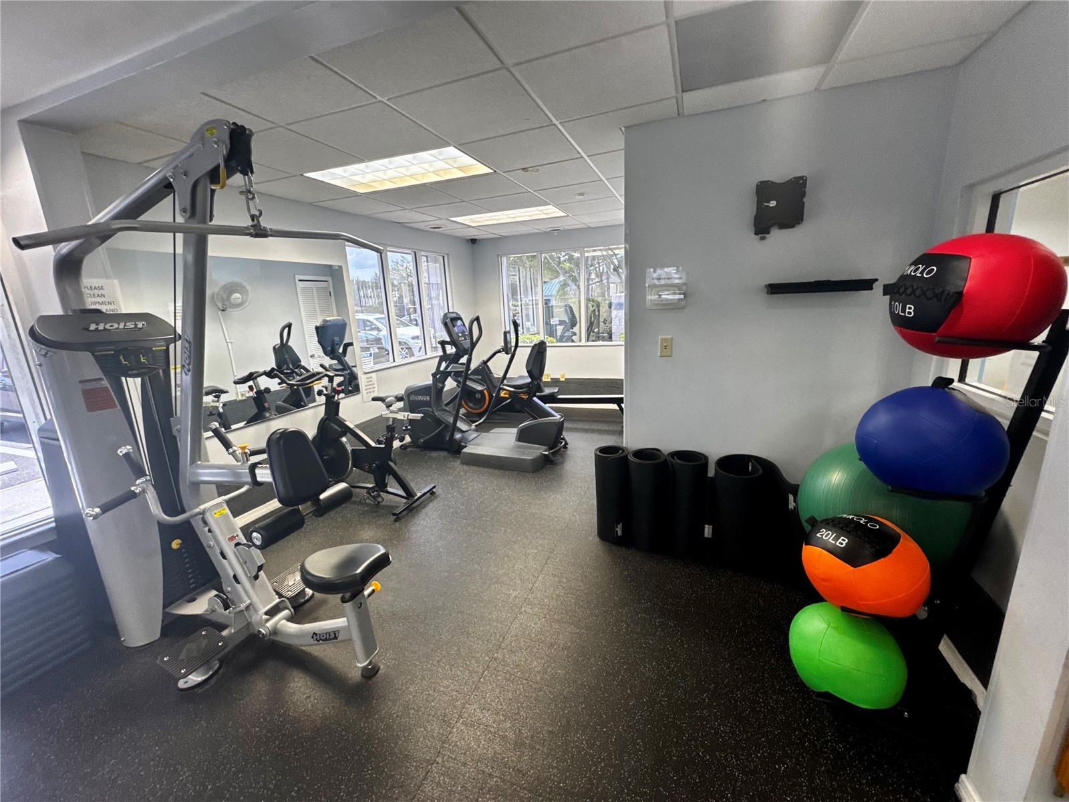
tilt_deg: -13.2
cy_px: 401
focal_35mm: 14
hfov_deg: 102.1
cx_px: 534
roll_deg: +2.0
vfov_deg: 85.7
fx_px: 432
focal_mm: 2.22
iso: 200
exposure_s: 1/60
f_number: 2.2
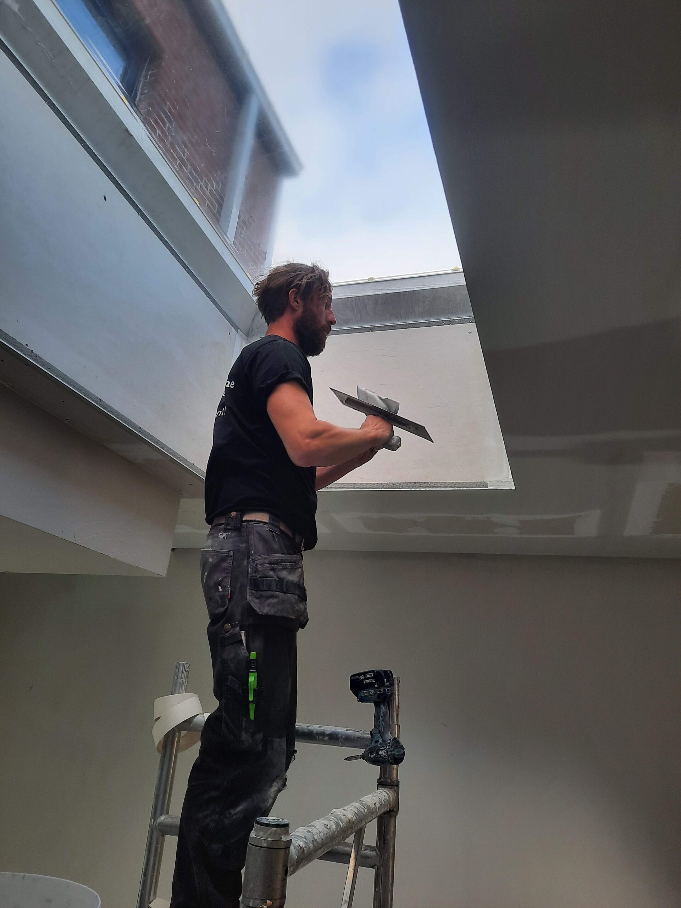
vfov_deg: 69.4
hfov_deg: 54.9
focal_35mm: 25
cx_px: 340
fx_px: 656
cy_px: 454
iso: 32
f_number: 2
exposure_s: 1/100
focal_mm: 4.6
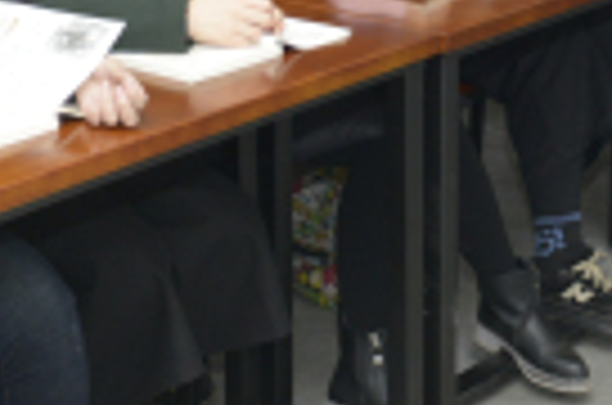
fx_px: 1950
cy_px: -218
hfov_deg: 17.7
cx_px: 148
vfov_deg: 11.3
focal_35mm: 115
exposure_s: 1/320
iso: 800
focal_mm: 24
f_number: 5.6
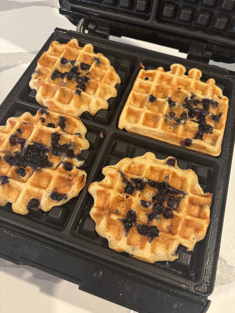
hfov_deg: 53.1
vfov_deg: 67.3
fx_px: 235
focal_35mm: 26
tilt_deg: -62.8
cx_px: 118
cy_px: 156
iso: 500
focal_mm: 5.96
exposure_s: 1/60
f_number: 1.6
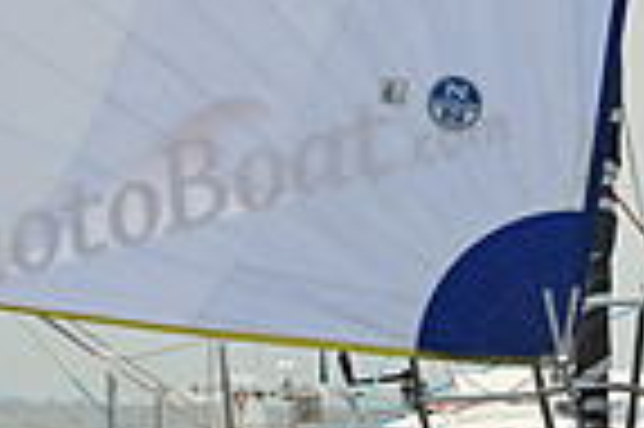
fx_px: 8434
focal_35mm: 472
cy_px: 363
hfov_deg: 4.4
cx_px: 748
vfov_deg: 2.9
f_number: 10
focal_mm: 116
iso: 320
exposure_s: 1/1250
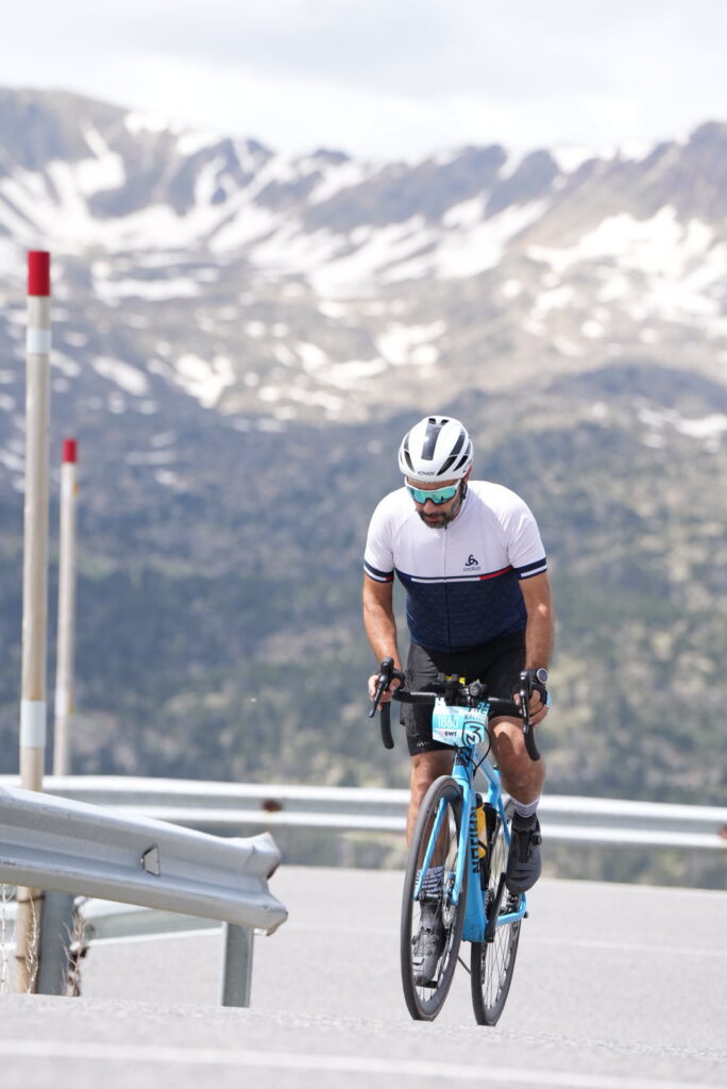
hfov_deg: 6.9
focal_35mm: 200
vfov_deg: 10.3
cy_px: 544
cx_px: 364
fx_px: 6050
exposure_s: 1/1250
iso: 400
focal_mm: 200
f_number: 5
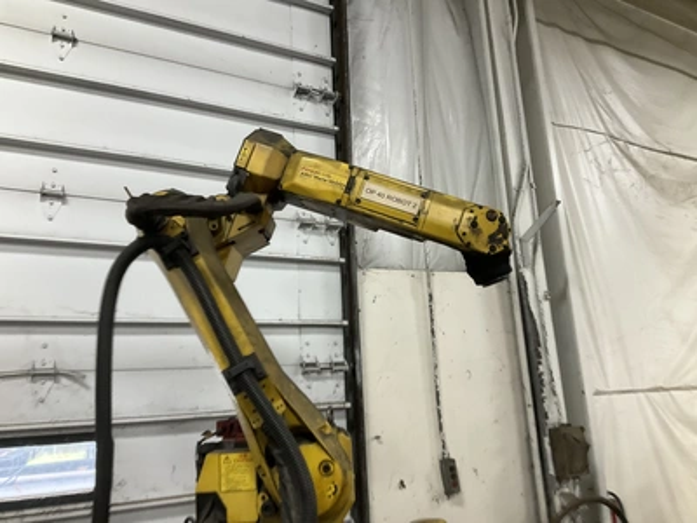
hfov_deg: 61.7
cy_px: 262
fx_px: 584
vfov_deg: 48.2
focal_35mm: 29
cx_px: 348
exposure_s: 1/60
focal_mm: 3
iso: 125
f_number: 1.8
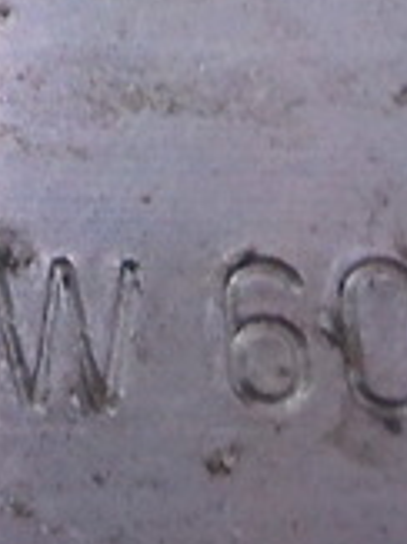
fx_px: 1852
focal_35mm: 118
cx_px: -627
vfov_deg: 16.7
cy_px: 297
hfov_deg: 10.5
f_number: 3.3
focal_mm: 4.1
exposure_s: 1/30
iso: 220
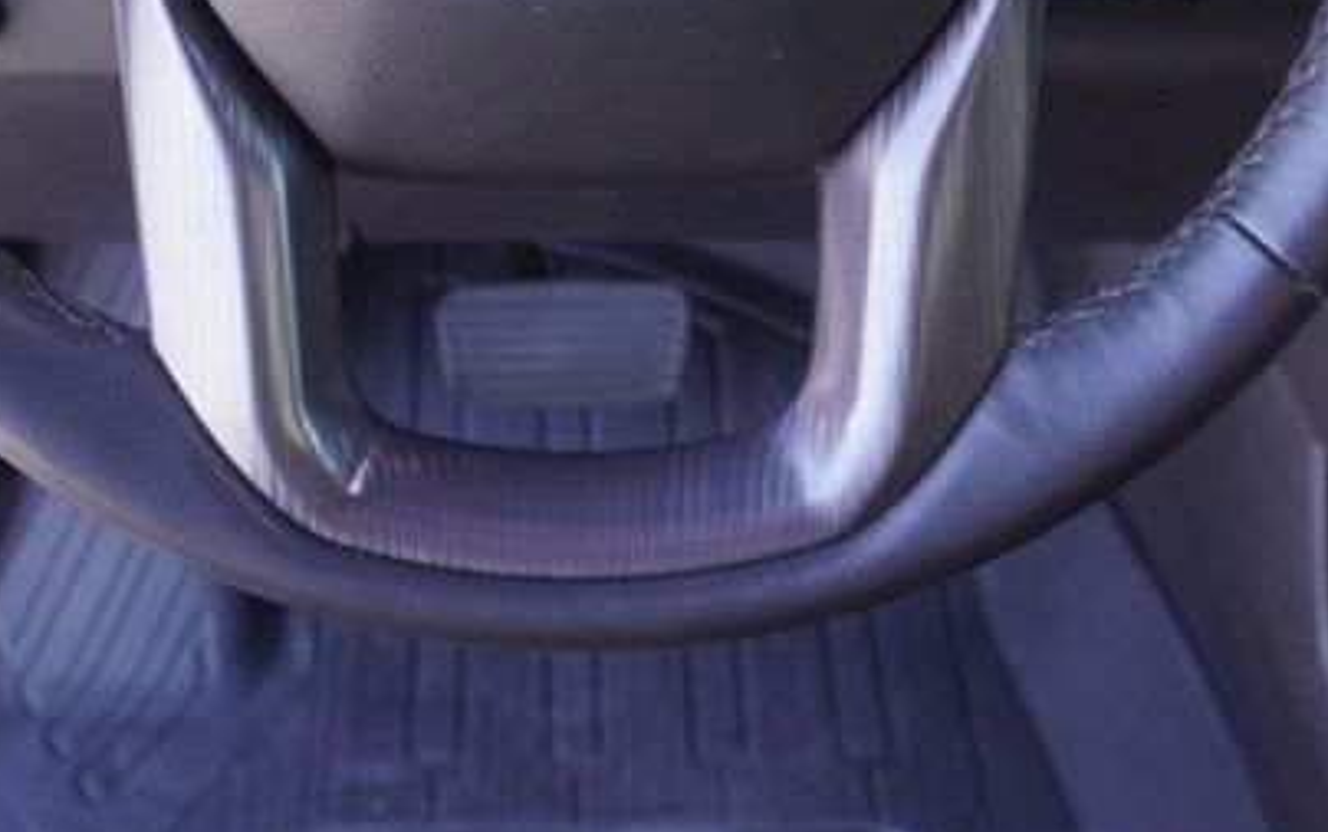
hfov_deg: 32.8
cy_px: -263
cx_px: 500
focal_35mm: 62
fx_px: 2245
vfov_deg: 19.3
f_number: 4
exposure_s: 1/60
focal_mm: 16
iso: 200
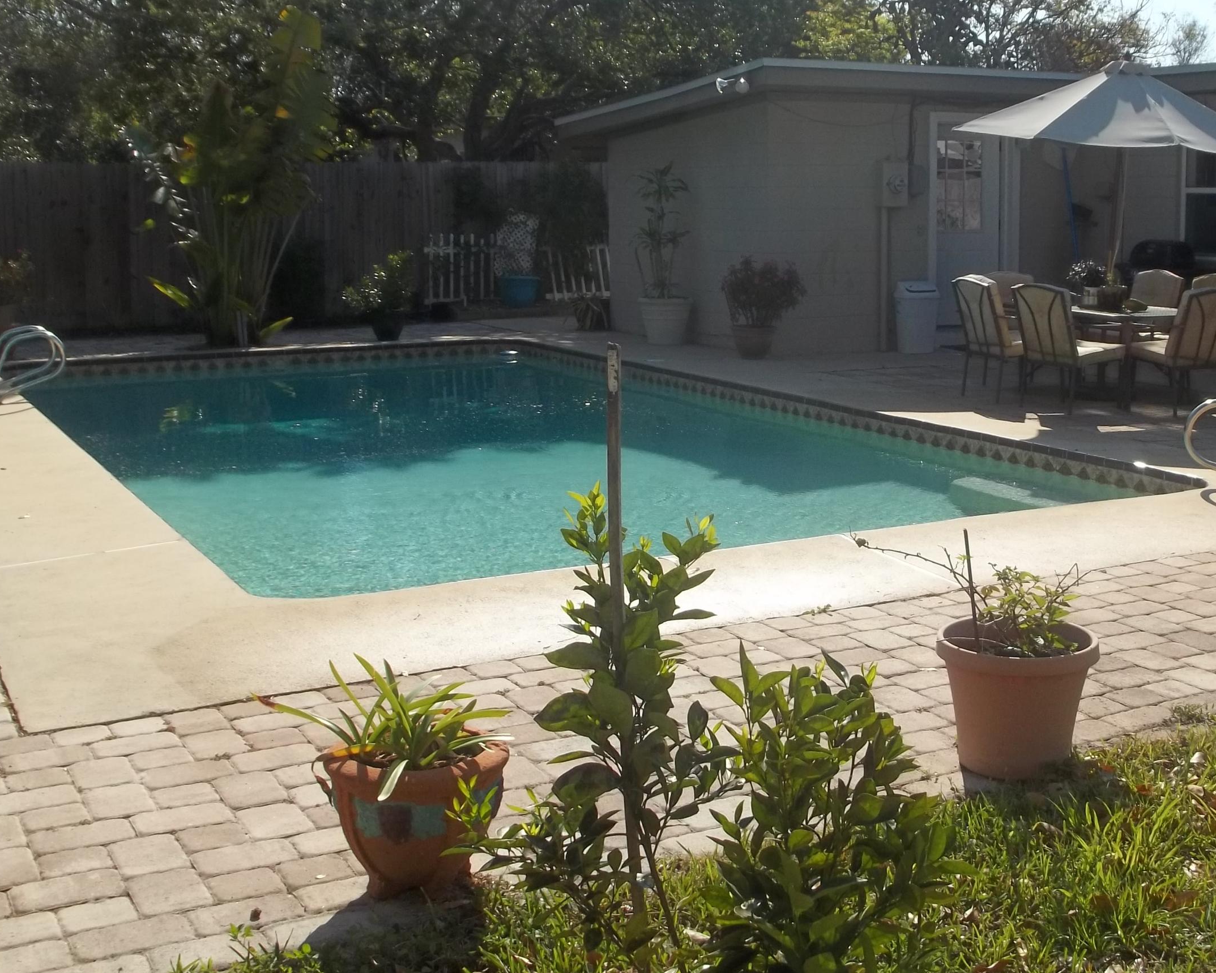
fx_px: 1620
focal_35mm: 45
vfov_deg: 33.3
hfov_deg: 40.8
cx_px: 771
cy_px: 382
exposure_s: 1/200
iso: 64
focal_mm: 5.9
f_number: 8
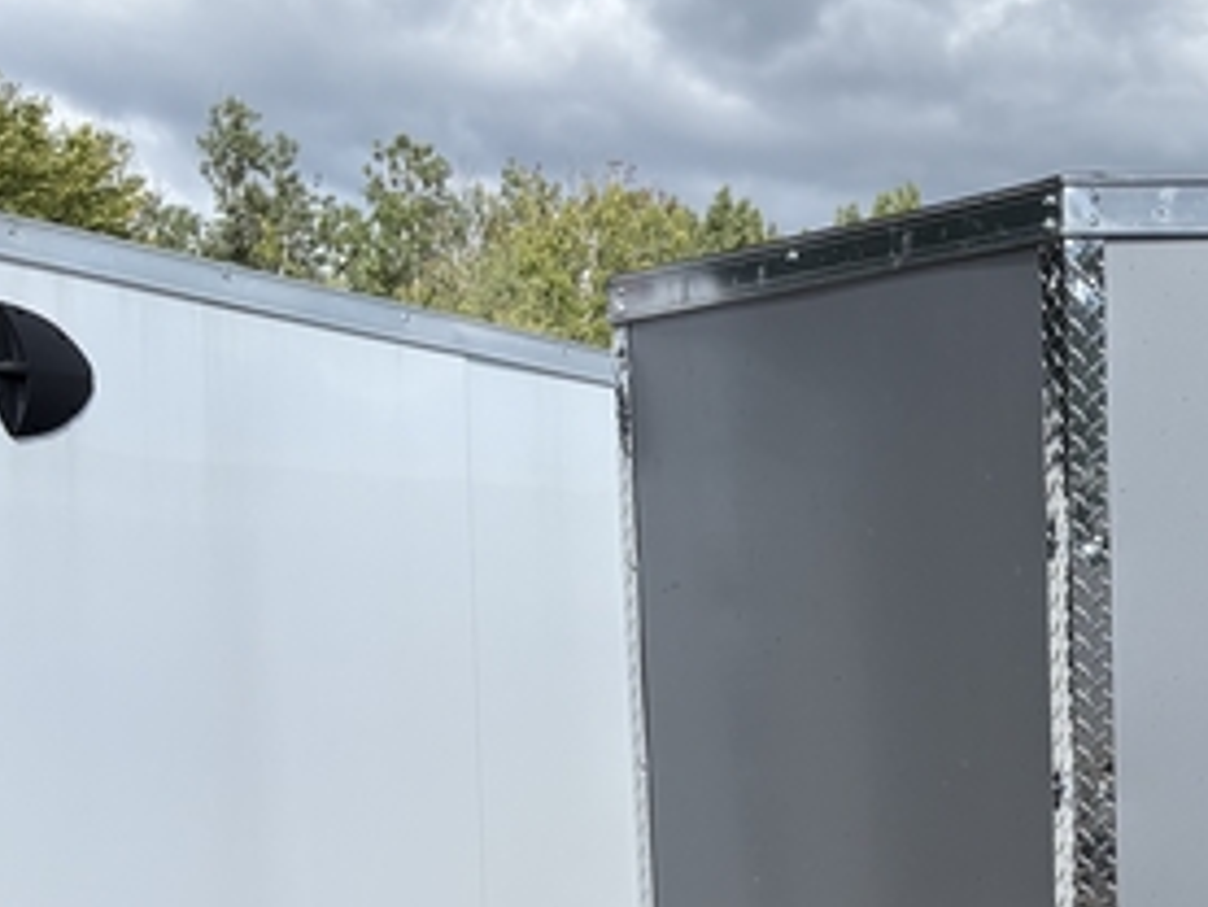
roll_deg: +2.1
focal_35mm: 75
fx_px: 2618
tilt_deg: -3.2
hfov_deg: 23.6
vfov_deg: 18.8
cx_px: 1470
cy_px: 1038
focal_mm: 5.96
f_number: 1.6
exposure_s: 1/2985
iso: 50
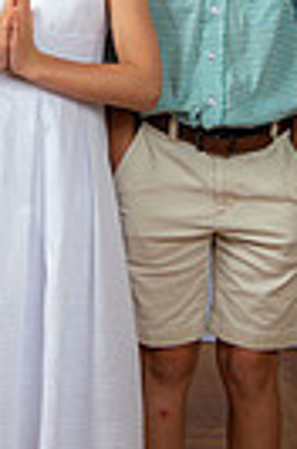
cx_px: 25
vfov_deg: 14.2
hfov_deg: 9.6
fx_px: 1766
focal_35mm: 142
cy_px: -17
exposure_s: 1/200
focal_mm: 42
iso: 250
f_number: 6.3
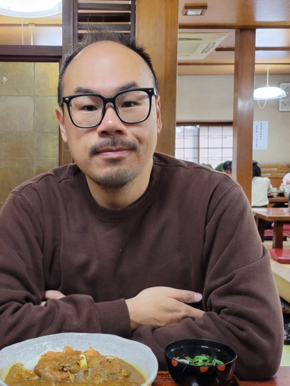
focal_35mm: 46
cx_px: 114
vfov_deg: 41.2
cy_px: 205
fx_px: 514
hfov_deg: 31.4
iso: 200
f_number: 1.8
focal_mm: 5.4
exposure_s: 1/40
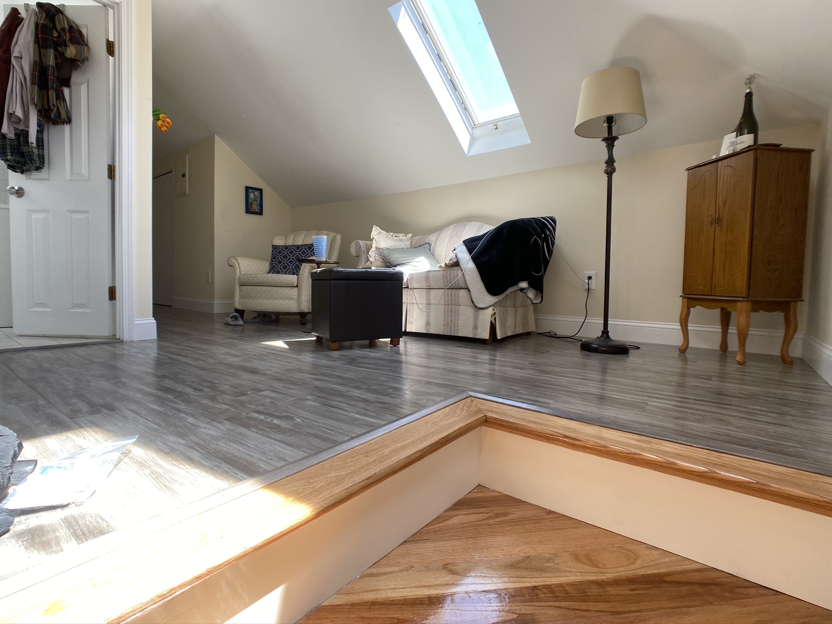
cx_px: 416
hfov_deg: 67.3
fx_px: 625
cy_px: 312
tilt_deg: -3.0
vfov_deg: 53.1
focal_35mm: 26
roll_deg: -1.6
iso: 64
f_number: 1.8
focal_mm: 4.25
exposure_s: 1/121
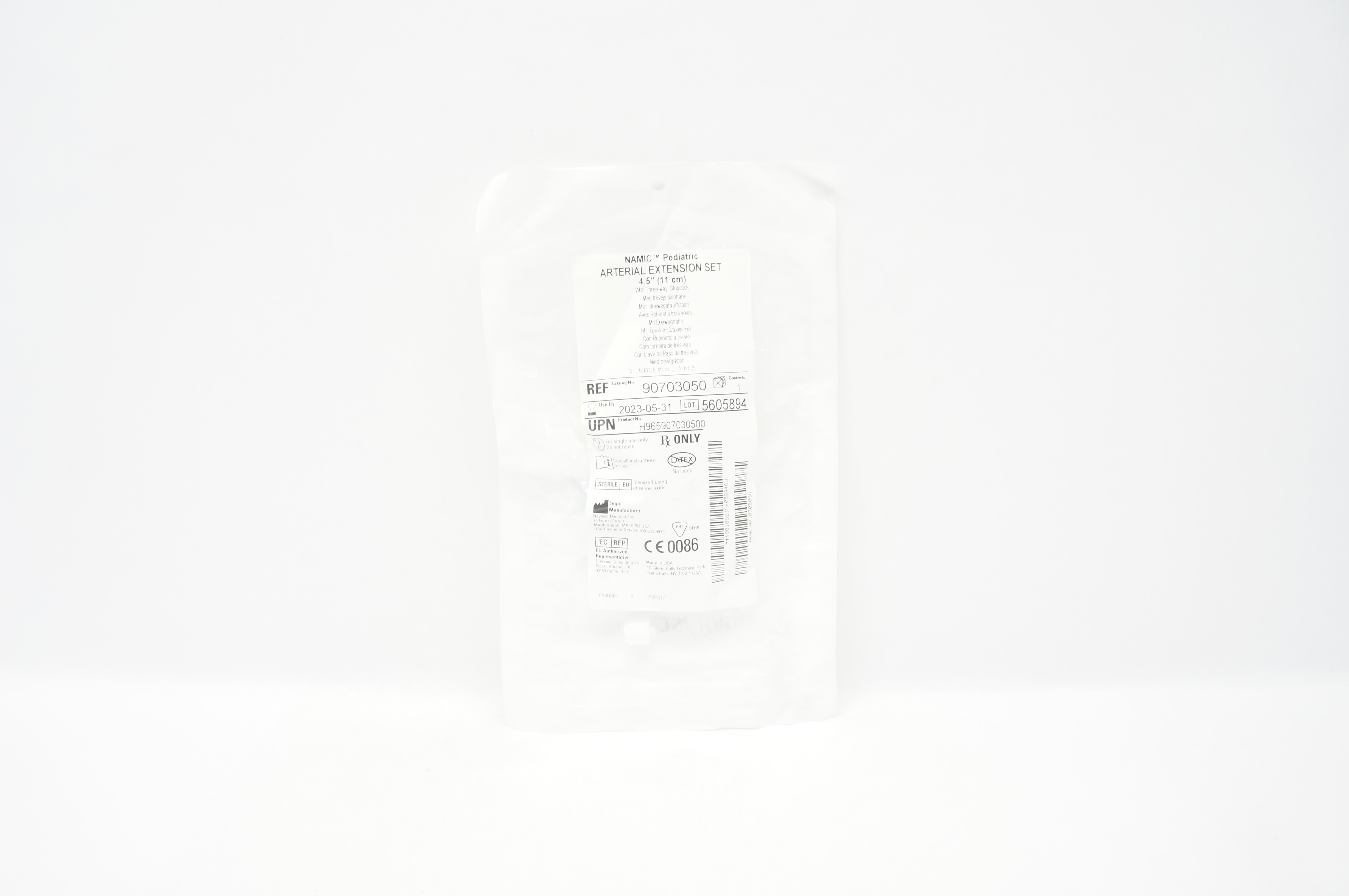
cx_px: 674
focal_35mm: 27
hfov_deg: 67.4
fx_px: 1011
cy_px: 448
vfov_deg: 47.8
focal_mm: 18
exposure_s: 1/80
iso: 800
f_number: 4.5
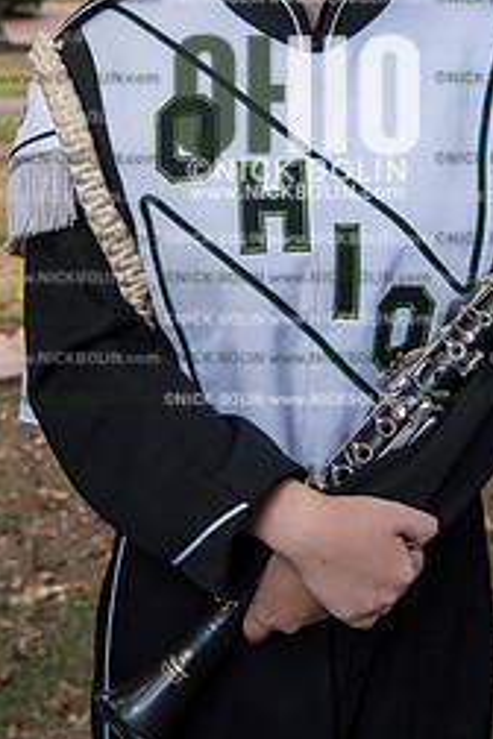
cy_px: 117
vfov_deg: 21.6
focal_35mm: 93
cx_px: 296
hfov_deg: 14.7
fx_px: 1910
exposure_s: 1/100
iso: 500
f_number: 8
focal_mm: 52
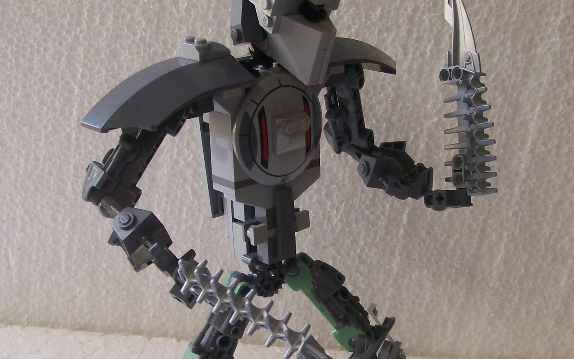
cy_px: 228
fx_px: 970
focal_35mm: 62
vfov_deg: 20.9
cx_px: 263
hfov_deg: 32.9
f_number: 2.7
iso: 80
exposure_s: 1/98.8
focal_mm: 6
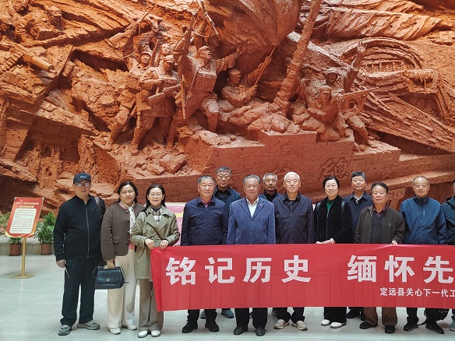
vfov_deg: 38.6
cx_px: 288
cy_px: 142
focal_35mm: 37
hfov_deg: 49.6
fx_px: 486
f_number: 1.9
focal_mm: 5.52
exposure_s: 1/33
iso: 1250
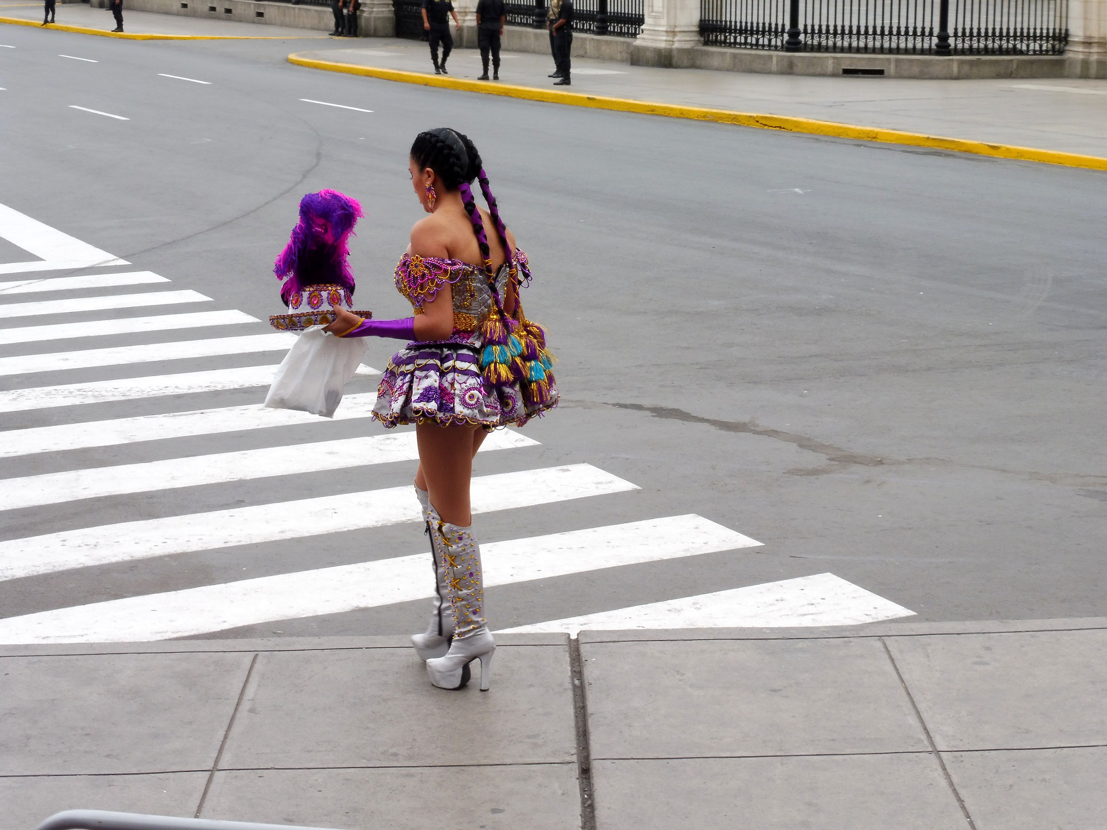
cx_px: 554
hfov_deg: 27.8
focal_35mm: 70
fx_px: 2239
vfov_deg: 21.0
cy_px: 415
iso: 100
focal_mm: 12.5
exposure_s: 1/200
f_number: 6.3
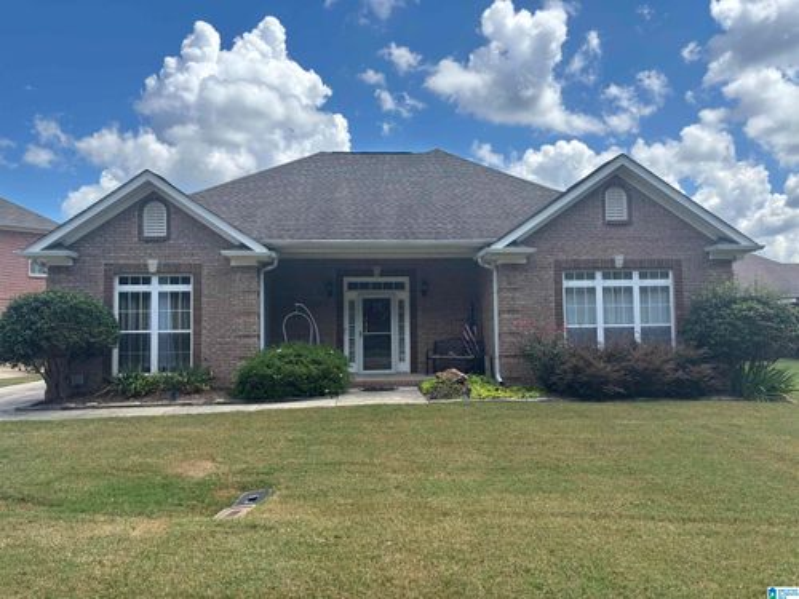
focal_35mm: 26
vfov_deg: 53.1
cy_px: 300
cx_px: 400
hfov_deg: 67.3
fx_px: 600
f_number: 1.6
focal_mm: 5.96
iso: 50
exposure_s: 1/2242
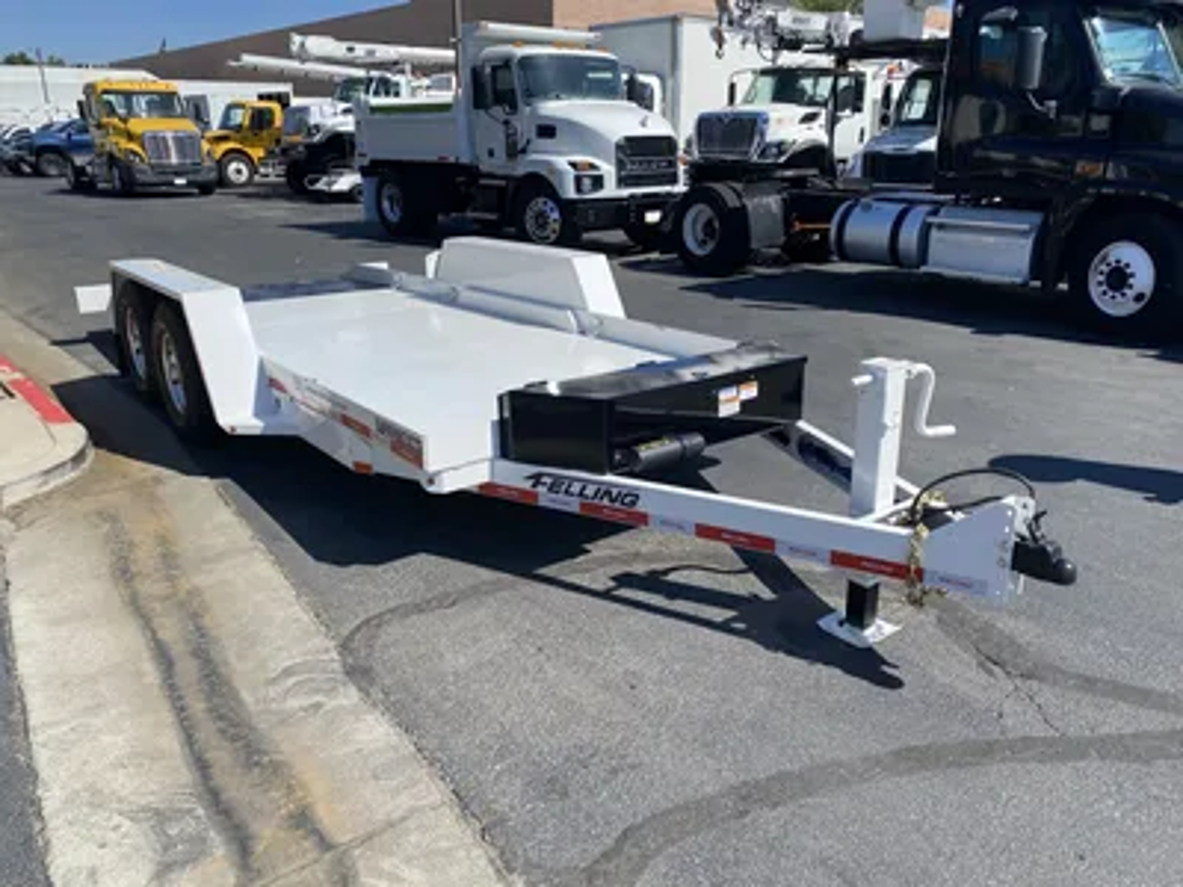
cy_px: 444
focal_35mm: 26
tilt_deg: -19.2
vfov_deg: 53.1
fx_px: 889
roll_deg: -0.9
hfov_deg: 67.3
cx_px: 592
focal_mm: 4.25
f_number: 1.8
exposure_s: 1/2755
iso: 32
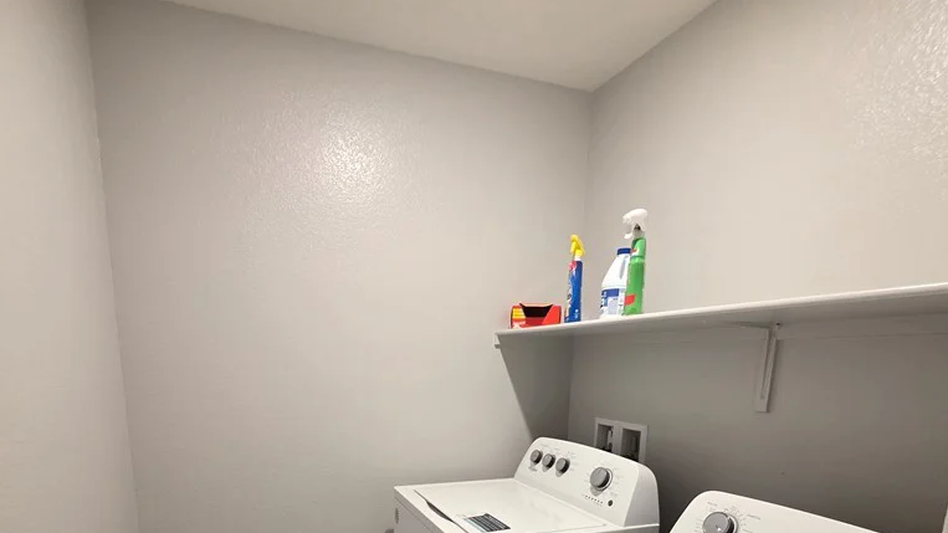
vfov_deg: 52.1
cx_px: 422
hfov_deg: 89.2
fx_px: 478
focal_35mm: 19
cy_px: 470
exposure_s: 1/60
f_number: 1.9
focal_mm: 2.2
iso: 400
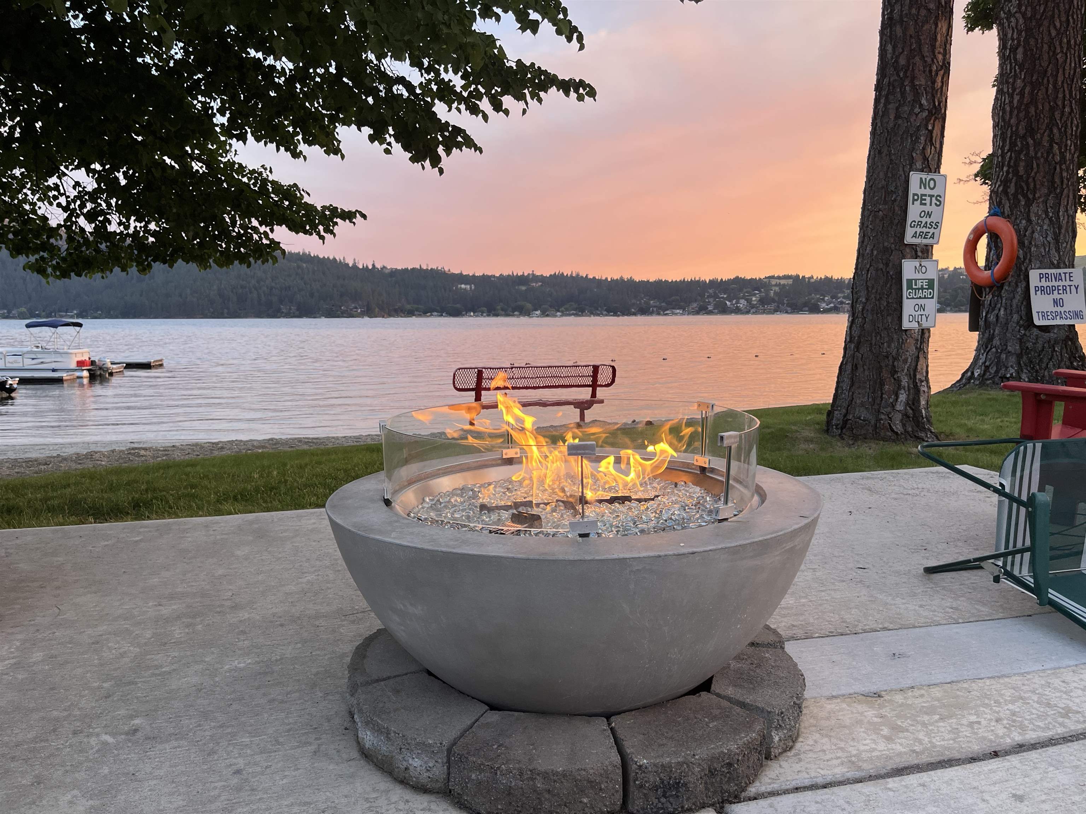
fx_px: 816
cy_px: 407
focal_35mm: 26
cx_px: 543
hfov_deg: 67.3
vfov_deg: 53.1
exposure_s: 1/121
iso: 64
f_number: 1.6
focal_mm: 5.1
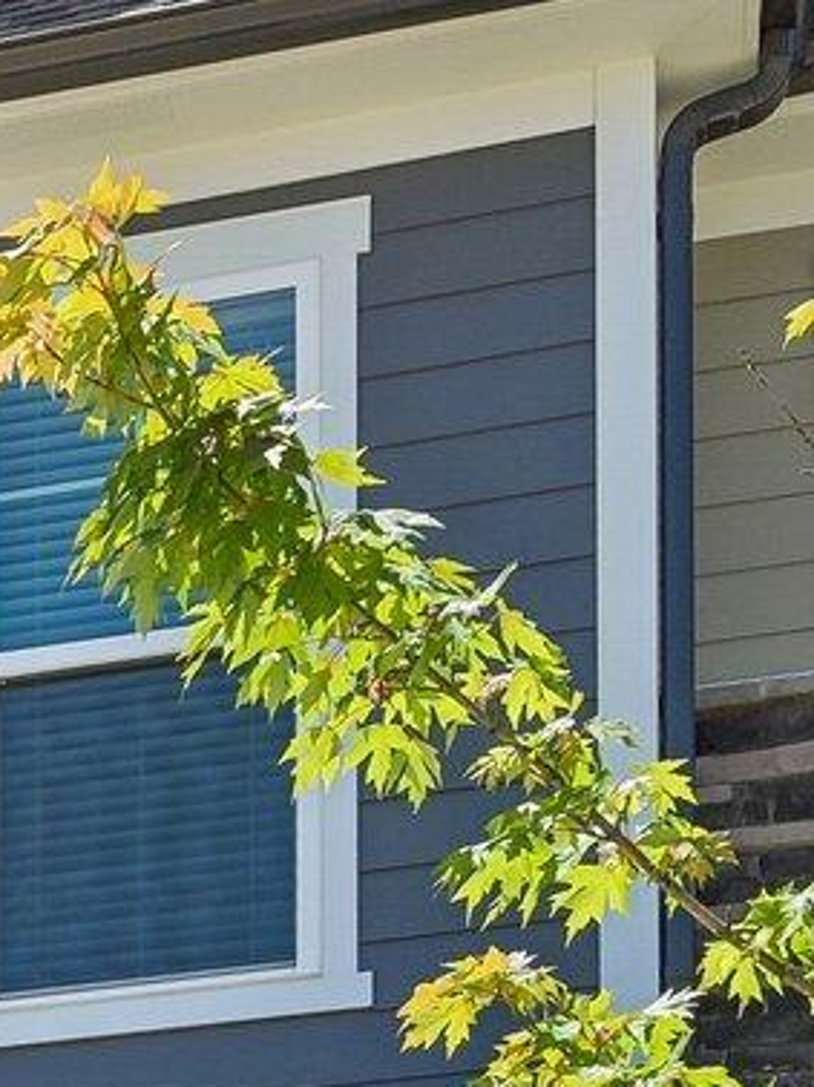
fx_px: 3189
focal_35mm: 102
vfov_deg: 18.8
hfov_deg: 13.6
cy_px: 1088
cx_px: -429
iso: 100
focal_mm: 19.5
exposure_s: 1/250
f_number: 8
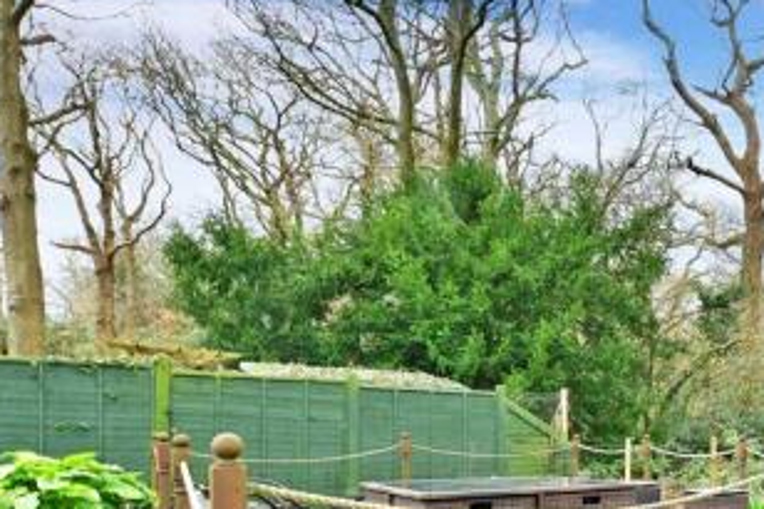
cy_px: 443
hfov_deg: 47.2
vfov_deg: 38.7
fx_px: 679
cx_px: 789
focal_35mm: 32
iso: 200
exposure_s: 1/40
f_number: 8
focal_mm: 10
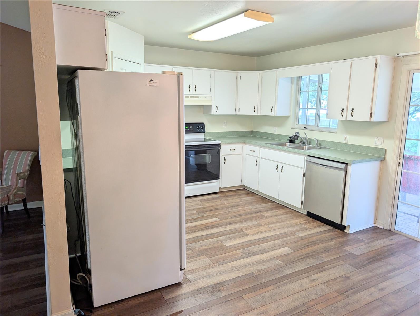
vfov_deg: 56.9
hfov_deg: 71.5
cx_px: 210
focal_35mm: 24
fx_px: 292
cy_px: 158
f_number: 1.68
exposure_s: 1/60
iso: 122
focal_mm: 6.9
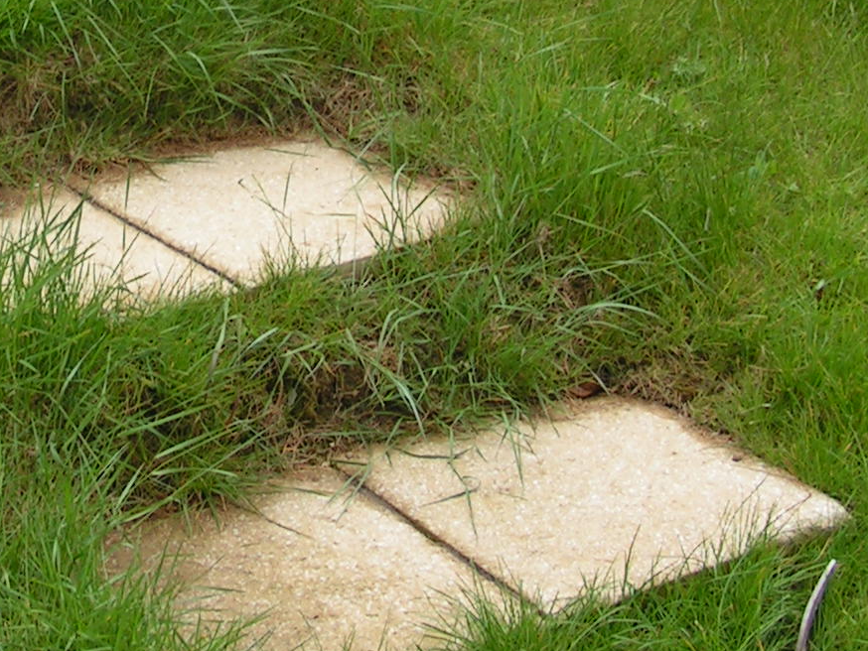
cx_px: 113
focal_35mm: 89
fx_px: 2232
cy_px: 36
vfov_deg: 16.3
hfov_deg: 21.6
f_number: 4.5
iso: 50
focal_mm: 5.8
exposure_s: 1/80
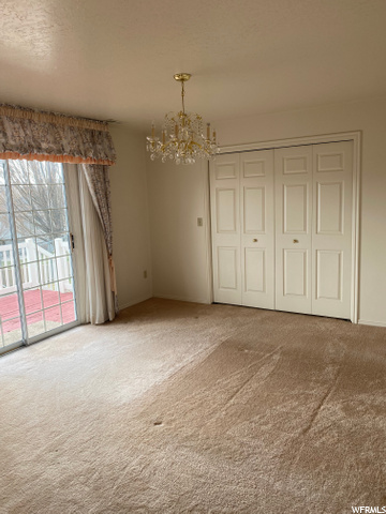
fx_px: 387
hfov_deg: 53.1
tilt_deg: -8.1
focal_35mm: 26
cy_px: 257
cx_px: 193
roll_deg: +1.8
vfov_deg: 67.3
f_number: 1.8
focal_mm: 4.25
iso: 40
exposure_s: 1/122
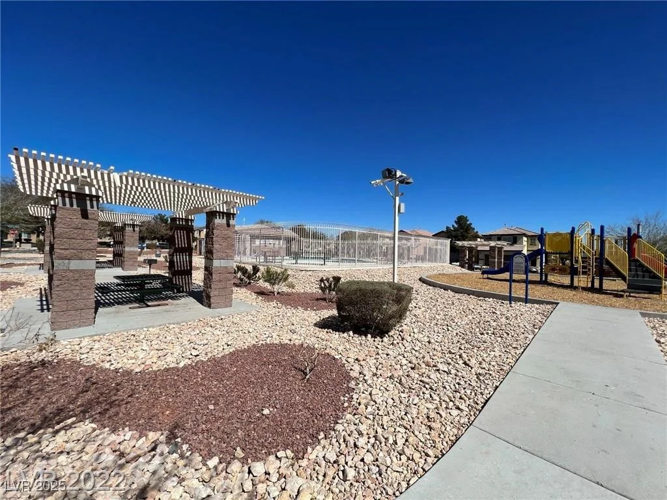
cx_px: 334
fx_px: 250
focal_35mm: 13
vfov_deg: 89.9
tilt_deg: +2.3
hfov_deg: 106.2
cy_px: 250
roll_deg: -1.3
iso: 32
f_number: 1.8
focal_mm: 1.57
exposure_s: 1/3425
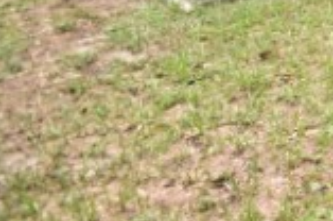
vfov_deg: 15.6
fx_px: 637
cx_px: 757
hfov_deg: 16.3
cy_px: -221
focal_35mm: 69
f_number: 3.5
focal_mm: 10
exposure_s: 1/1000
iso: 800
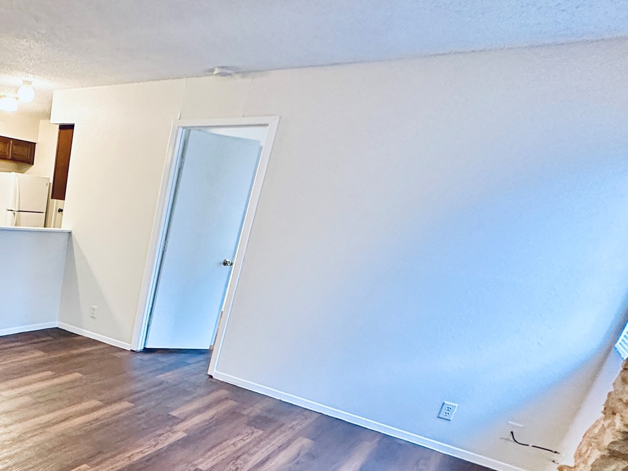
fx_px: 508
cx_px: 11
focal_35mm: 28
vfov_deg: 47.0
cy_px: 378
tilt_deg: -21.0
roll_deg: -5.8
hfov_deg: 51.8
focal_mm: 2.22
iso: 640
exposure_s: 1/60
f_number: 2.2
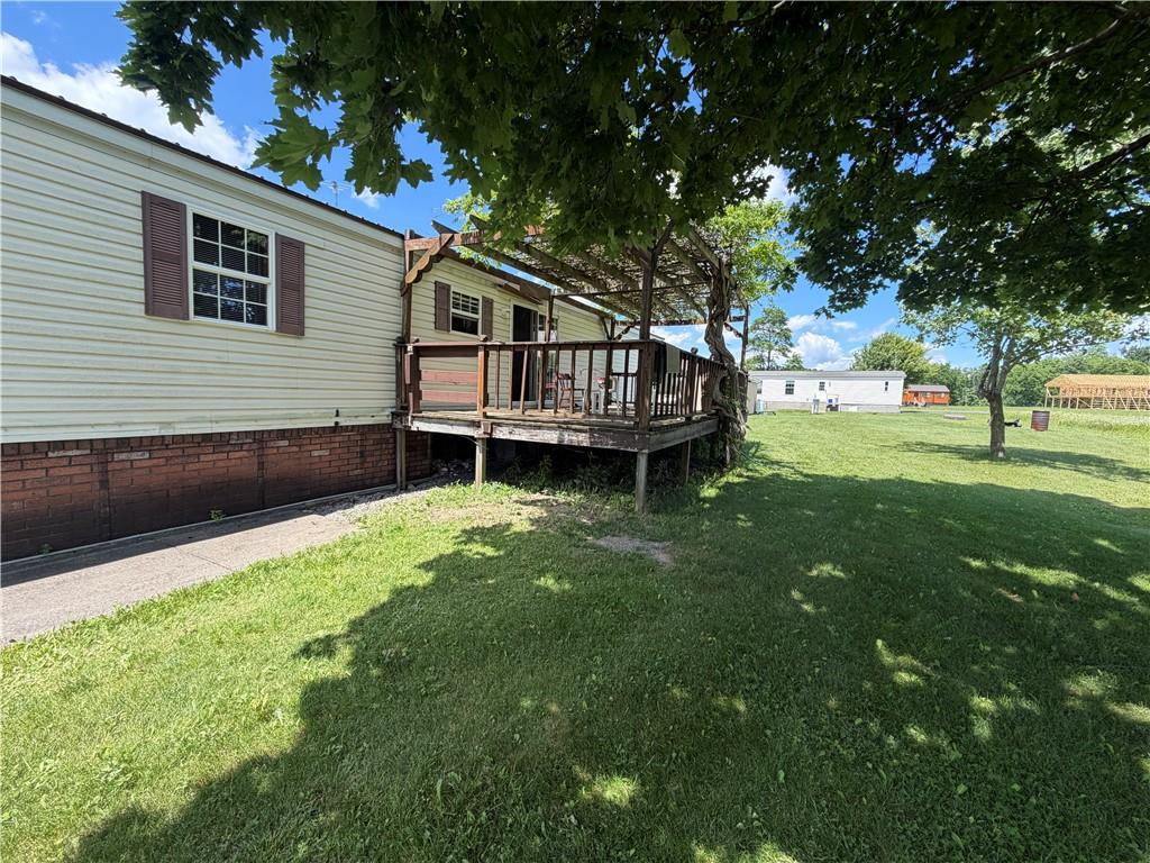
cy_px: 432
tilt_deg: -4.0
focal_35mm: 14
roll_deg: -1.5
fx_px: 465
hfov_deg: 102.1
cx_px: 575
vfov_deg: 85.7
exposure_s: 1/502
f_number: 2.2
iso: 50
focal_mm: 2.22
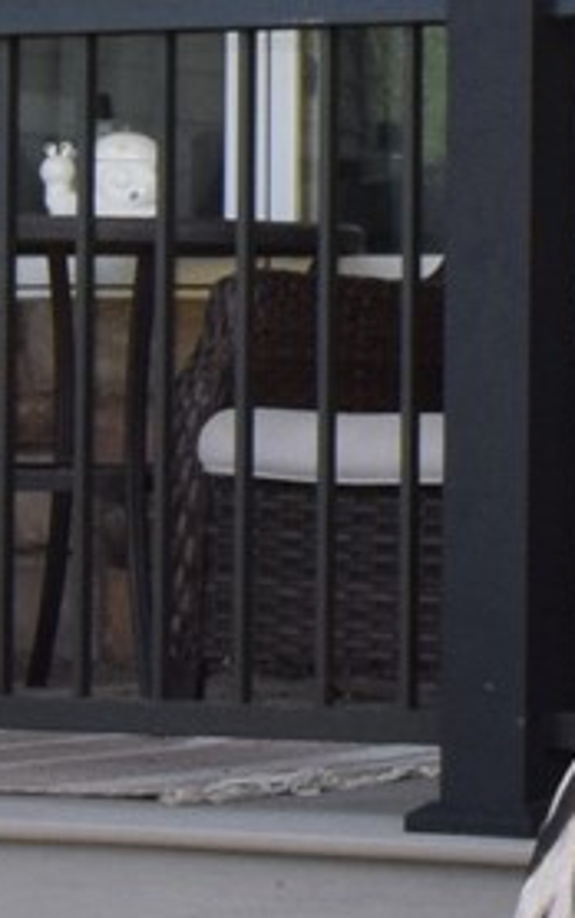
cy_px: 330
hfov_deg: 6.9
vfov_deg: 11.7
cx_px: 1480
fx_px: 4483
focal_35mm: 179
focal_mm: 15
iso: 320
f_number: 16
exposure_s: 1/125
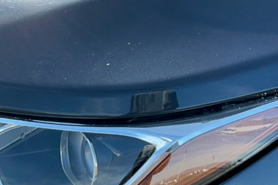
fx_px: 579
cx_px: 48
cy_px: 145
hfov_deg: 26.4
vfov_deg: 18.0
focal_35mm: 75
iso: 25
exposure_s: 1/370
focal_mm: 3
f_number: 1.8
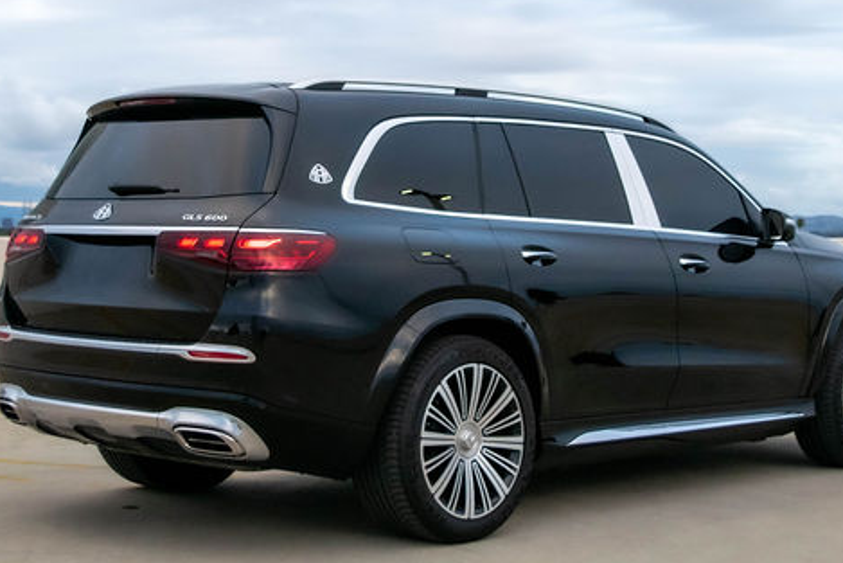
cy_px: 143
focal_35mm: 72
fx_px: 1686
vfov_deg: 18.8
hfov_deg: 28.1
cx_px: 410
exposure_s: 1/1000
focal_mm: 22
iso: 800
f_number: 3.8
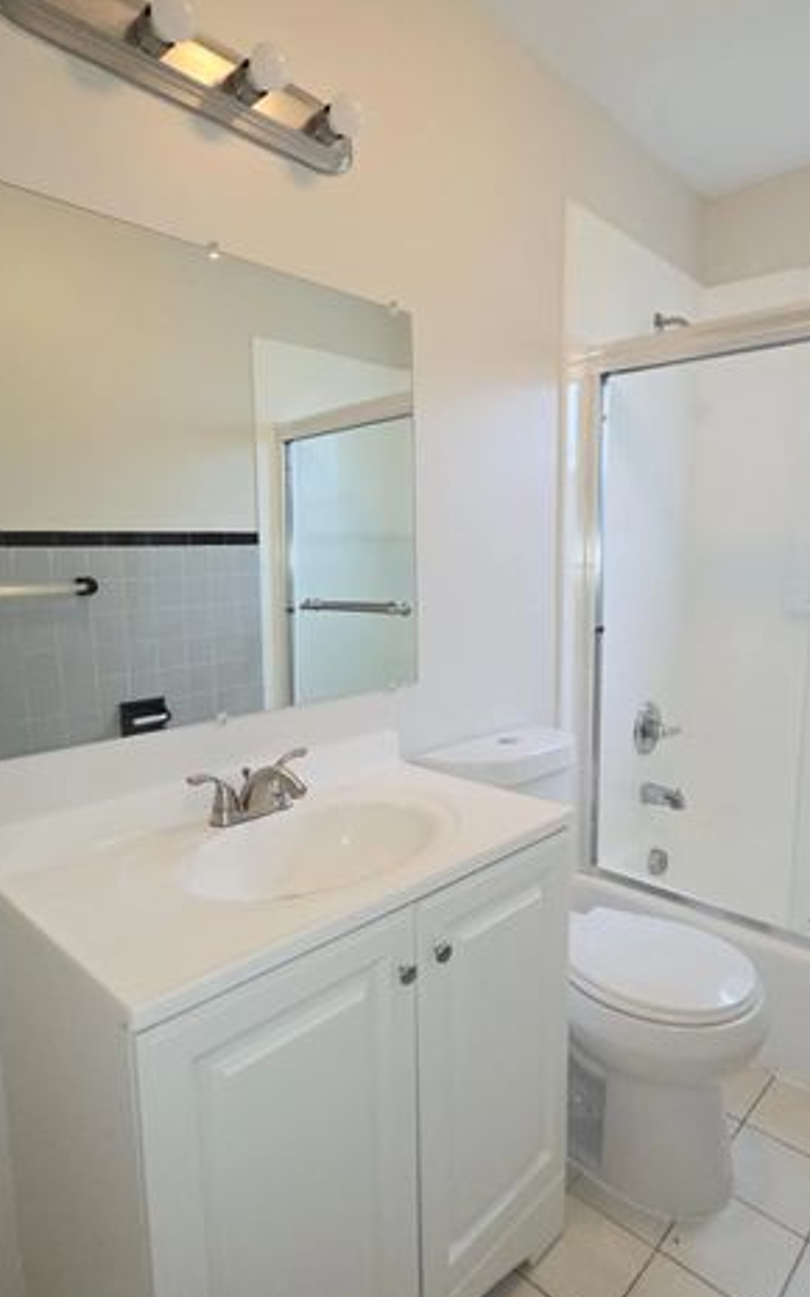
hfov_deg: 61.9
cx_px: 472
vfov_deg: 88.0
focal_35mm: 19
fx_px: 671
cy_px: 665
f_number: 2.2
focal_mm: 2.2
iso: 125
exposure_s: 1/60
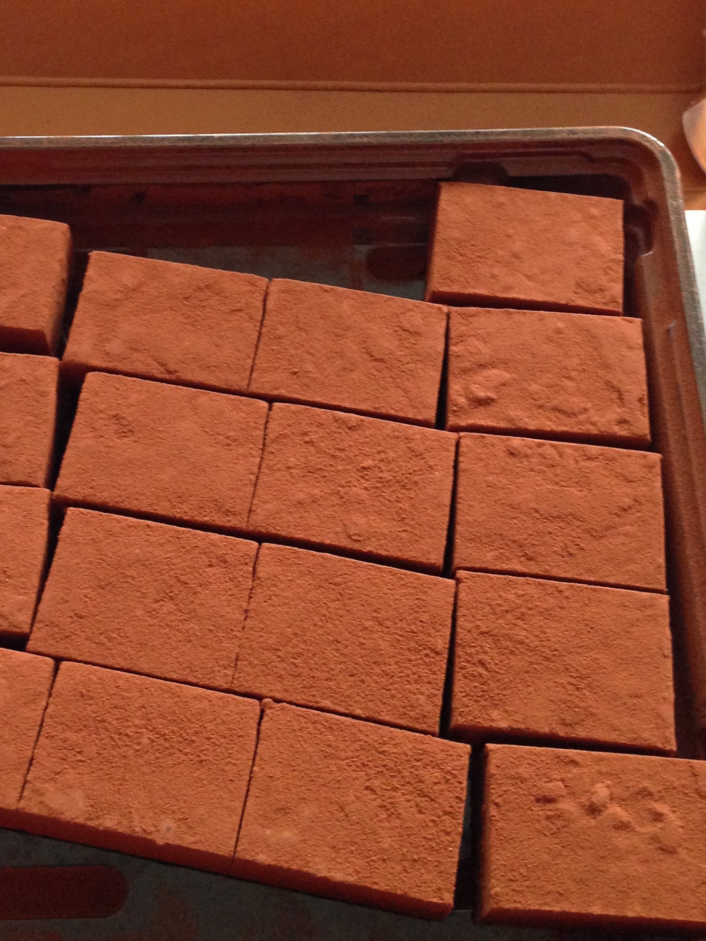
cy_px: 260
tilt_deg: -60.7
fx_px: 1495
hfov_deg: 26.5
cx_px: 268
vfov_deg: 34.4
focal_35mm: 55
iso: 250
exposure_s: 1/20
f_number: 2.4
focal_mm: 4.12
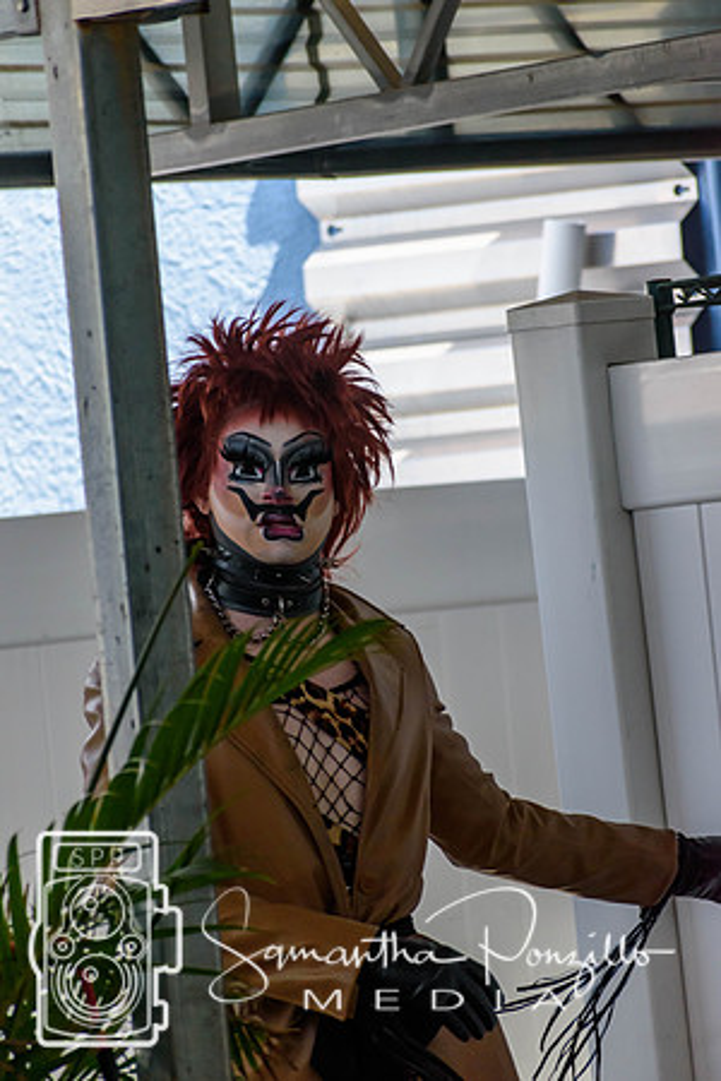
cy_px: 540
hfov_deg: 3.4
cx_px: 360
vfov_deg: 5.1
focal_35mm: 405
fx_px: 12166
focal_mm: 270
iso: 800
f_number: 6
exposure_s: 1/800
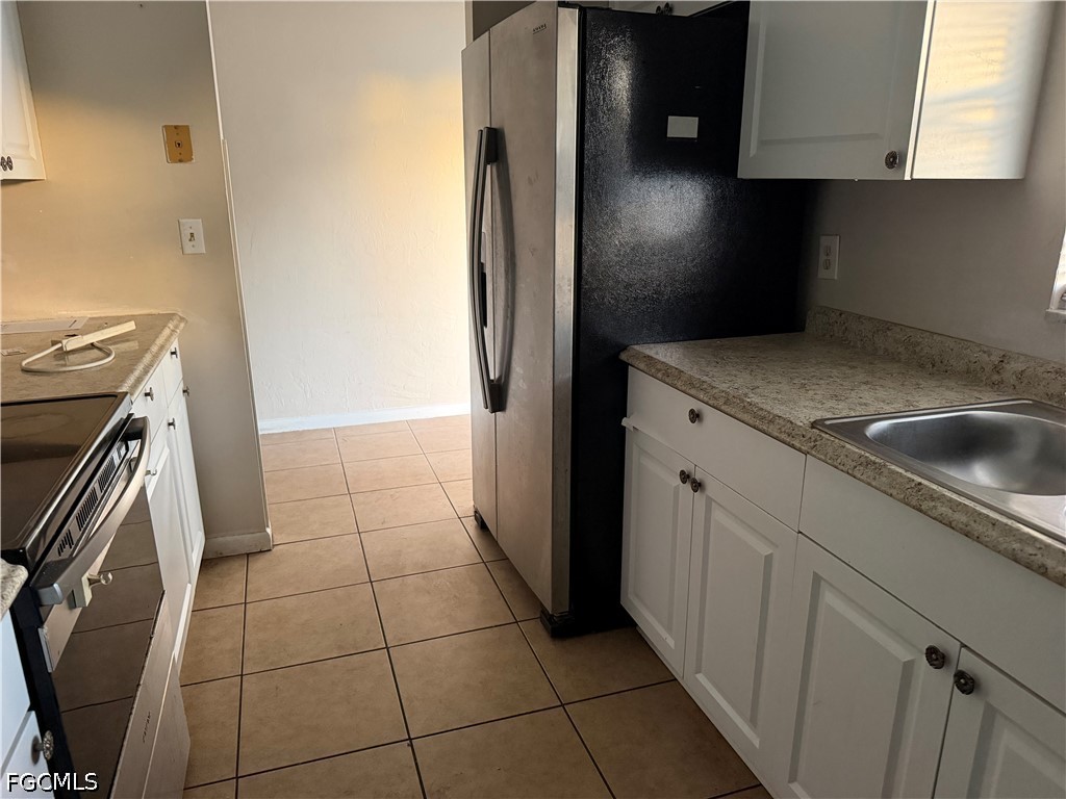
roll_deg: +0.6
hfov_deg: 71.6
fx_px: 739
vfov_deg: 56.8
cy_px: 400
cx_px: 533
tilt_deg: -15.2
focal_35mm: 24
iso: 800
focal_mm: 6.76
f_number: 1.78
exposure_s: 1/60
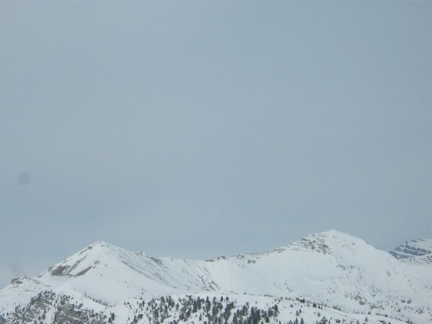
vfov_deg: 14.5
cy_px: 162
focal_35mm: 102
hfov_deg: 19.3
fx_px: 1273
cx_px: 216
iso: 80
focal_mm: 17.1
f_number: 10
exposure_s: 1/400
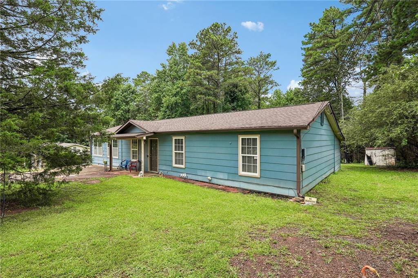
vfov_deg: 68.8
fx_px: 203
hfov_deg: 91.7
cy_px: 139
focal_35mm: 18
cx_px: 209
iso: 800
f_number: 8
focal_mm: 17.5
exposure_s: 1/1600
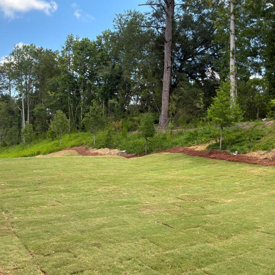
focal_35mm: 34
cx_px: 121
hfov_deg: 48.3
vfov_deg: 48.4
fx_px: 306
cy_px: 141
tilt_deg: -2.5
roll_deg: -0.9
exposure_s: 1/534
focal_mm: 3
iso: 32
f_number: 1.8
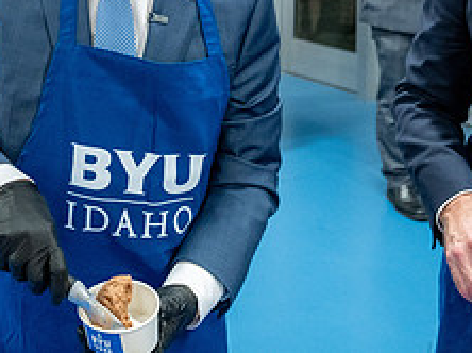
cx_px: 45
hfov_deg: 30.3
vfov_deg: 22.3
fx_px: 831
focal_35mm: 61
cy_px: -61
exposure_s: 1/160
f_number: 4.5
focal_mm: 24
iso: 3200
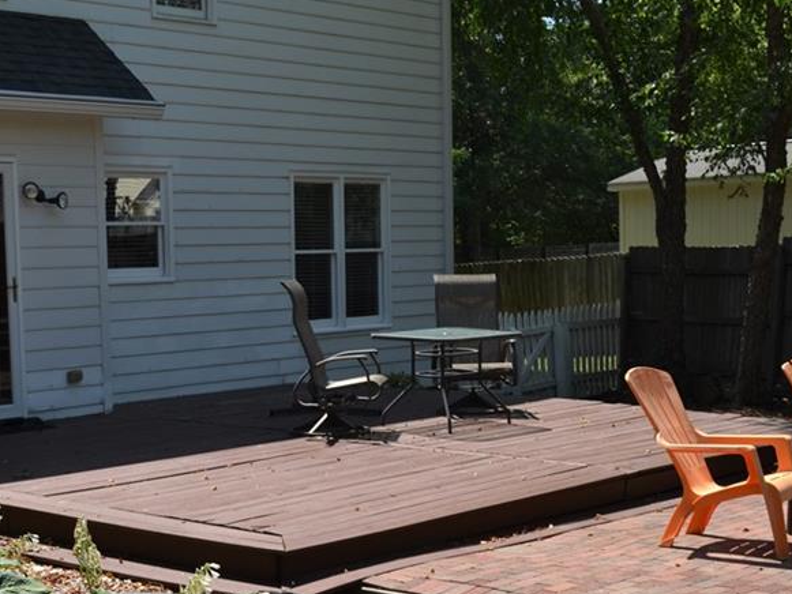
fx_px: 1396
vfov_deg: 23.9
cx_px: 369
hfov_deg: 31.7
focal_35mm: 61
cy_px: 411
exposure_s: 1/200
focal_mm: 24
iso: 100
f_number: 8
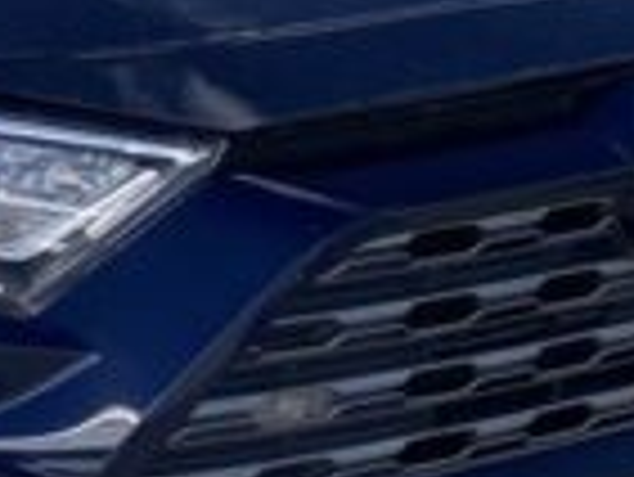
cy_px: 238
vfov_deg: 7.9
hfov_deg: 9.9
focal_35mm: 189
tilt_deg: -14.6
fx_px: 3465
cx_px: -495
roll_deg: -0.6
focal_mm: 4.25
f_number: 1.8
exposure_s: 1/1996
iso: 32
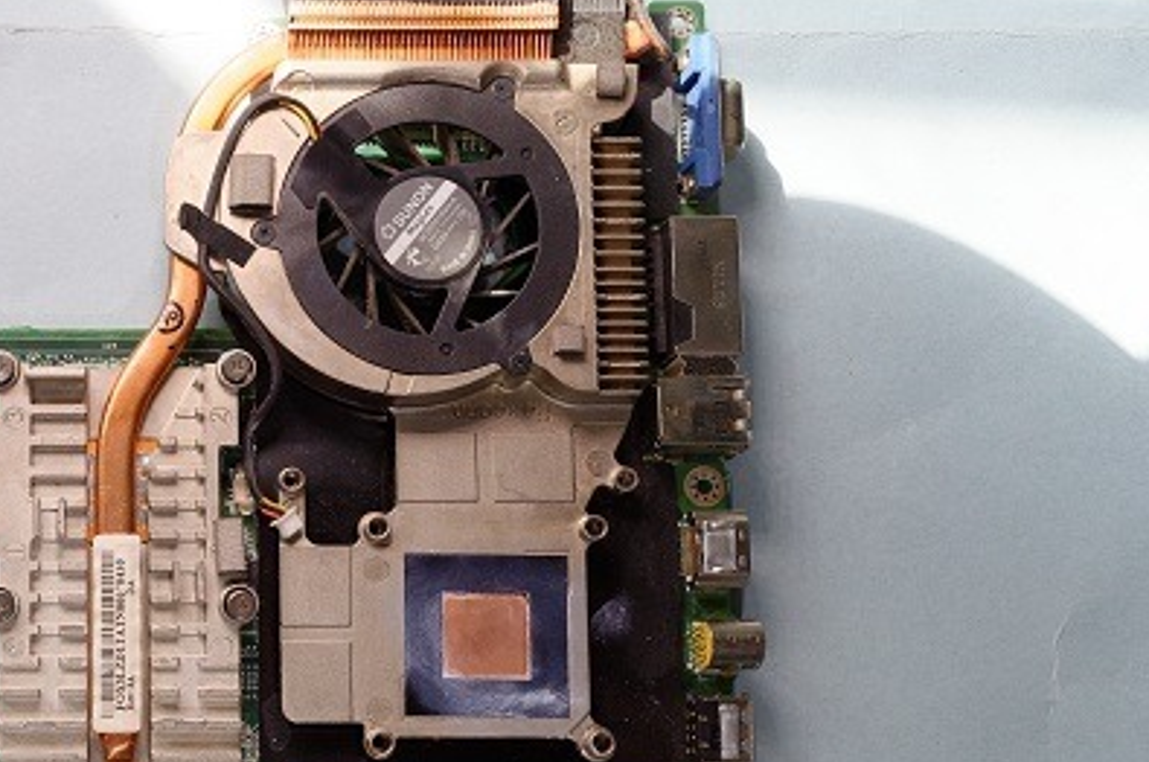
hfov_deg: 33.0
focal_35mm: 57
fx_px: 1816
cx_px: 76
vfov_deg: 23.3
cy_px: 637
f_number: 8
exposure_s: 1/20
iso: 100
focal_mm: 20
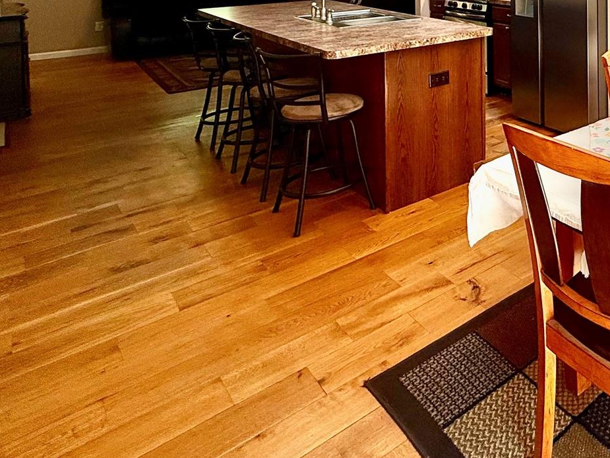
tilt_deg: -1.0
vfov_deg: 37.9
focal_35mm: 31
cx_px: 652
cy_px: -45
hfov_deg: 45.6
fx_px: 546
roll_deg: +0.9
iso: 50
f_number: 2.2
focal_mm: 2.22
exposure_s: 1/99
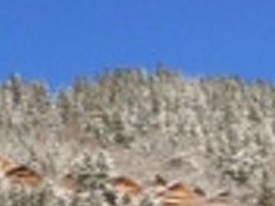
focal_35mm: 212
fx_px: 1684
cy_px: 526
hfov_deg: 8.1
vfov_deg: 6.6
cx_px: -520
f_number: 2.2
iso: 32
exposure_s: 1/2415
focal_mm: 4.15
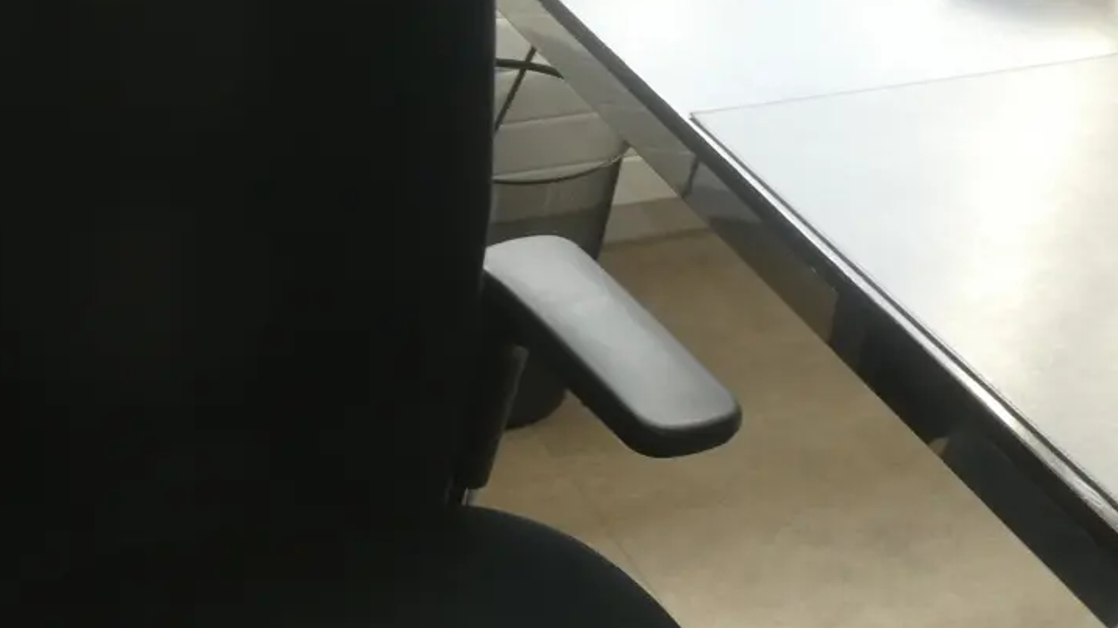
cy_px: 505
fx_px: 2075
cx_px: 145
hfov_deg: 29.1
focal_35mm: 70
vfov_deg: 17.1
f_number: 3.3
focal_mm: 4.3
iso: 160
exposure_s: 1/60
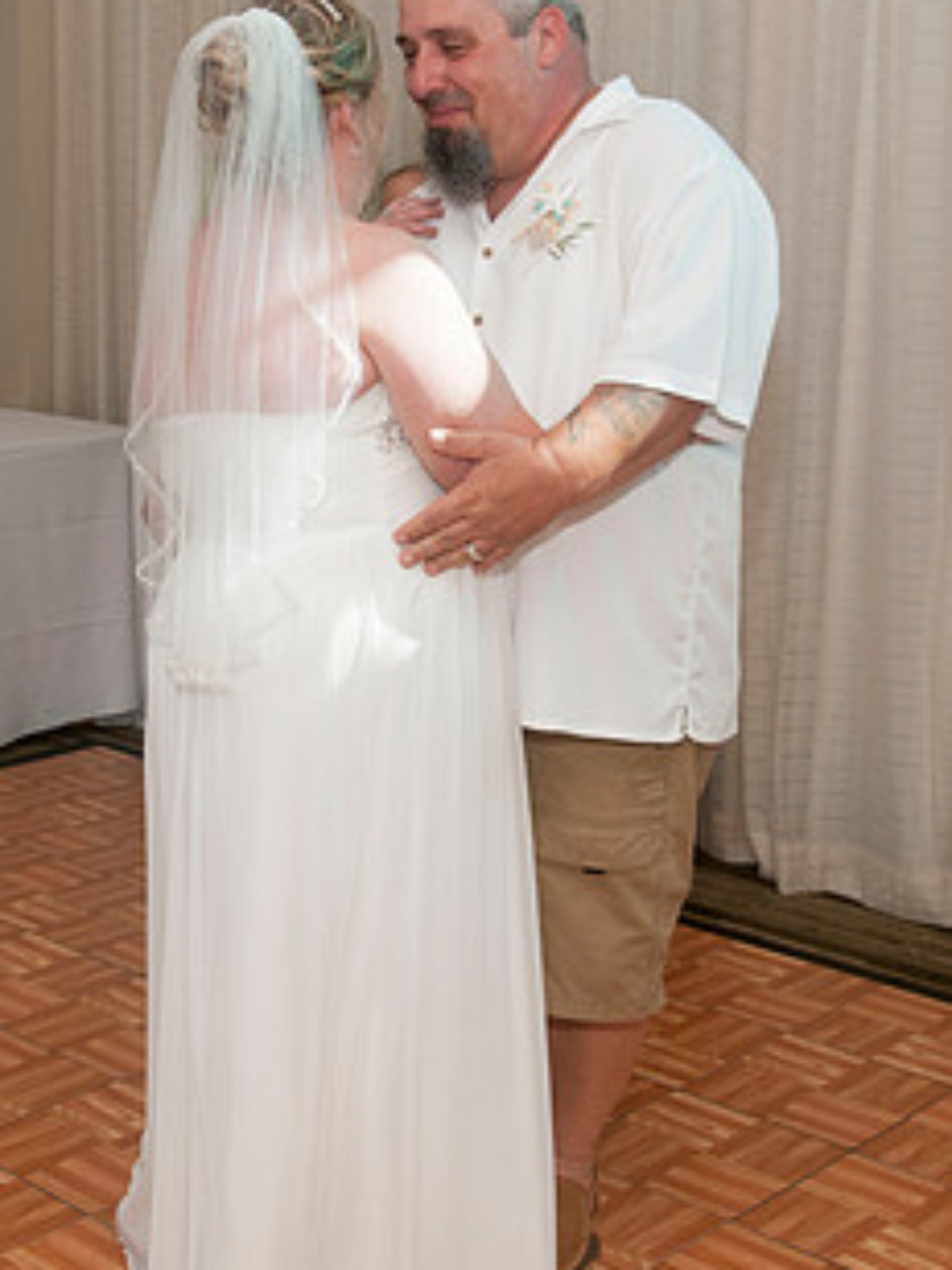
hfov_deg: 24.7
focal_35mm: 59
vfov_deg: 32.7
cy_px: 606
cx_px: 340
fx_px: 2163
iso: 400
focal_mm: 28
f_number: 5.6
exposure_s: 1/50
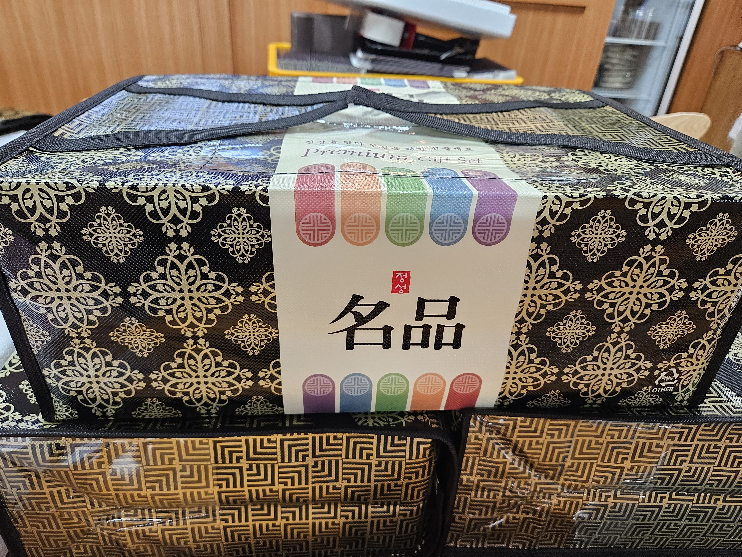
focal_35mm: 23
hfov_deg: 73.9
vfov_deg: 58.9
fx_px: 493
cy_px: 278
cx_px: 371
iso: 400
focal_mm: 5.4
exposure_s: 1/120
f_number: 1.8
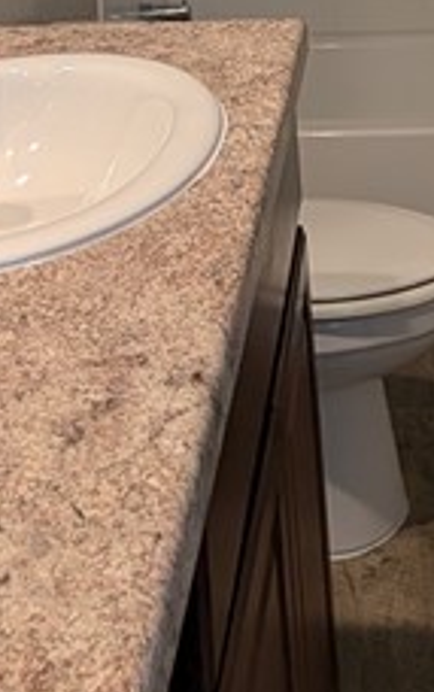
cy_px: -360
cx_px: 223
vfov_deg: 25.9
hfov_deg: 22.8
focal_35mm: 57
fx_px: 1076
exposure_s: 1/120
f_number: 1.7
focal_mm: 2.02
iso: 105
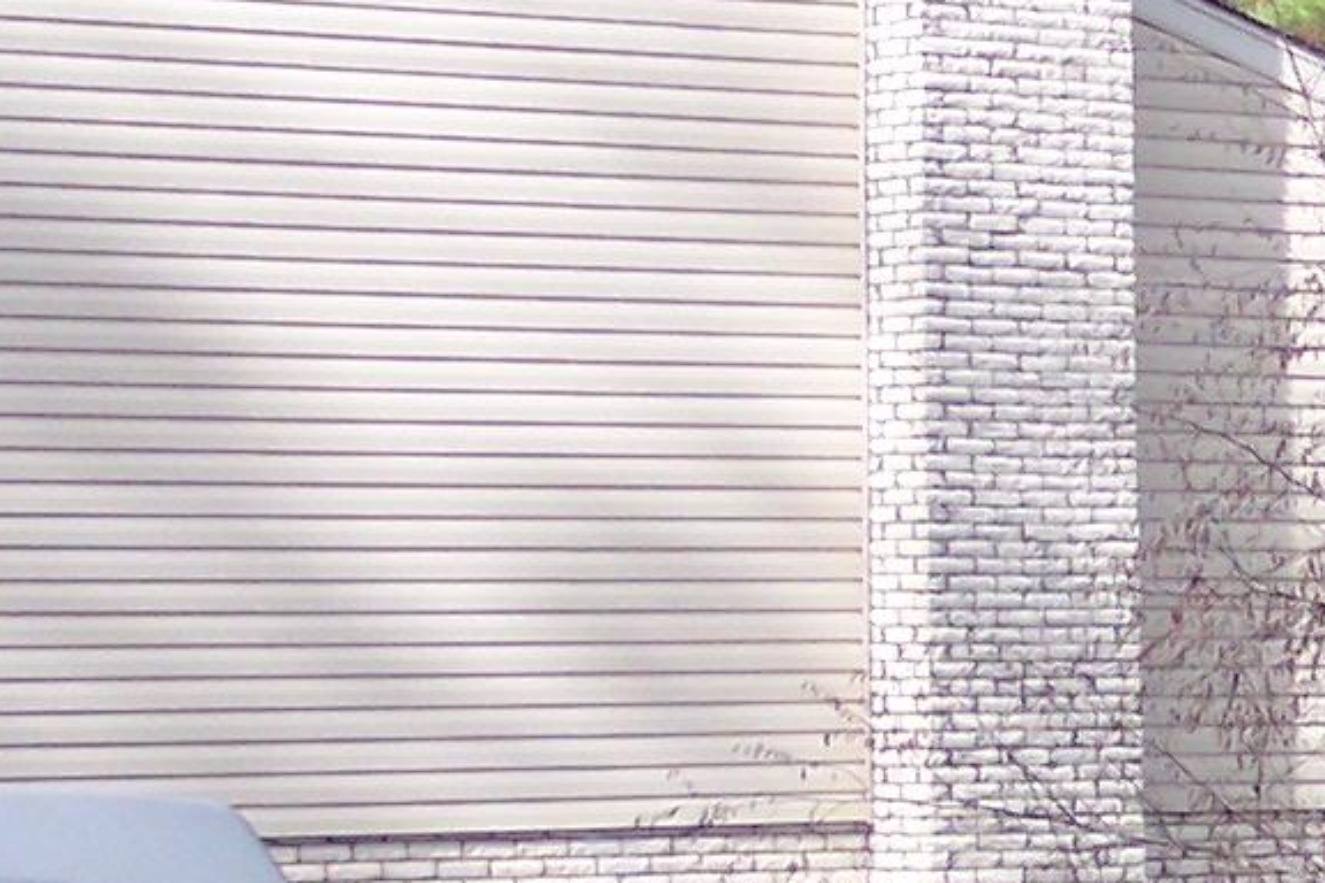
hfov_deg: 10.8
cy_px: 1097
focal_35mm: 177
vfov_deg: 7.7
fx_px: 6514
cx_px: 2477
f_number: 2.8
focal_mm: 8
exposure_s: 1/700
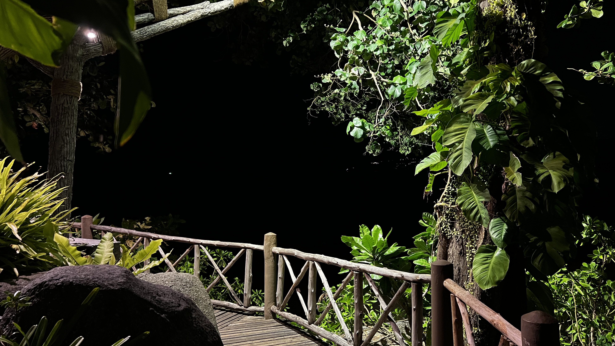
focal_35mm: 29
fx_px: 473
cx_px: 313
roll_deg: +0.7
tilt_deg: -0.6
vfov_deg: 40.2
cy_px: 168
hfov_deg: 66.1
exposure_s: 1/25
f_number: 1.5
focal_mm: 5.7
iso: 500
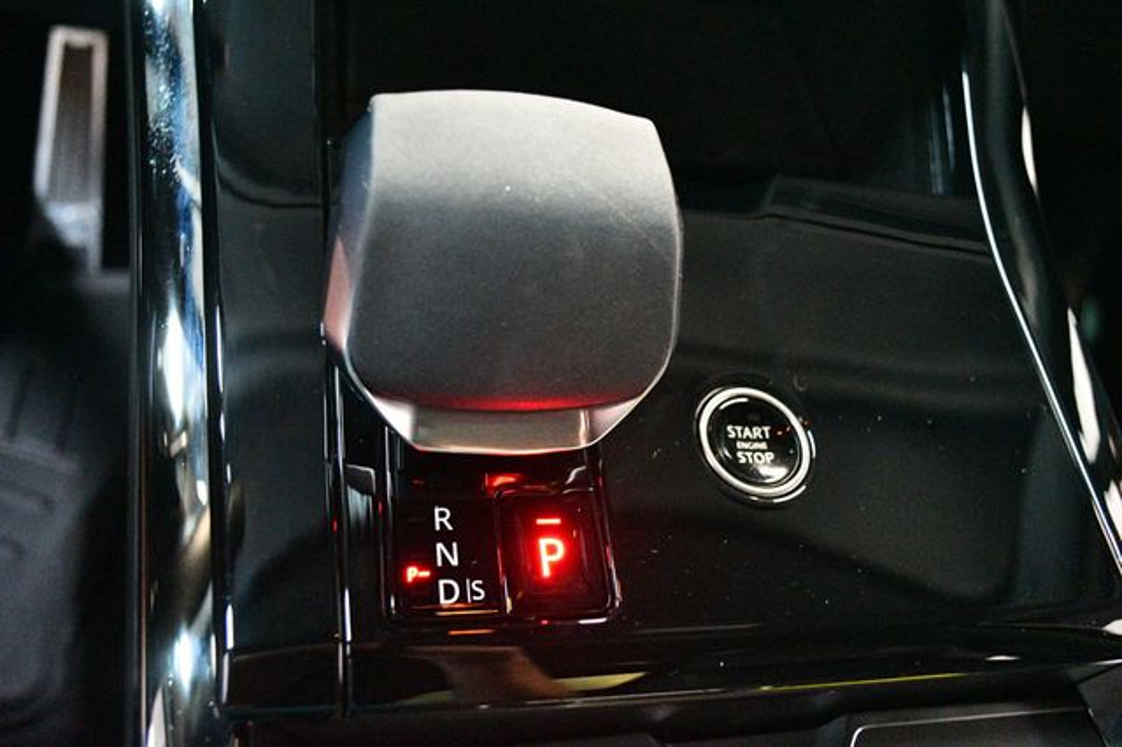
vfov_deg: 43.6
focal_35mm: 30
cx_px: 561
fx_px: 934
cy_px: 374
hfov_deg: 62.0
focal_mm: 20
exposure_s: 1/40
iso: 12800
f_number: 3.8
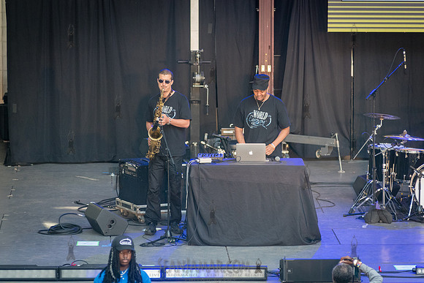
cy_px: 122
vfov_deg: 6.0
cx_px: 216
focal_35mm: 230
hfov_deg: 9.0
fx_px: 2705
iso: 2500
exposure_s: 1/800
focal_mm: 185
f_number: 3.5
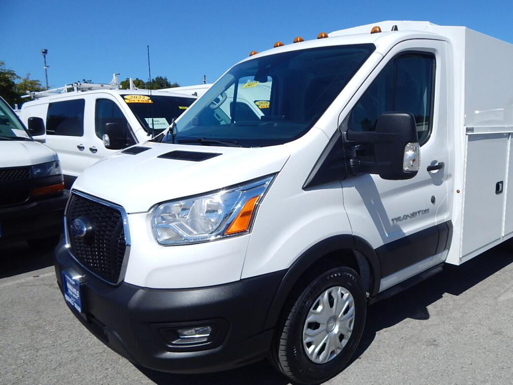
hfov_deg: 64.7
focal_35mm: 27
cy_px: 191
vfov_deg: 51.3
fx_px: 400
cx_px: 311
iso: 125
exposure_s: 1/1250
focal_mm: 4
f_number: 6
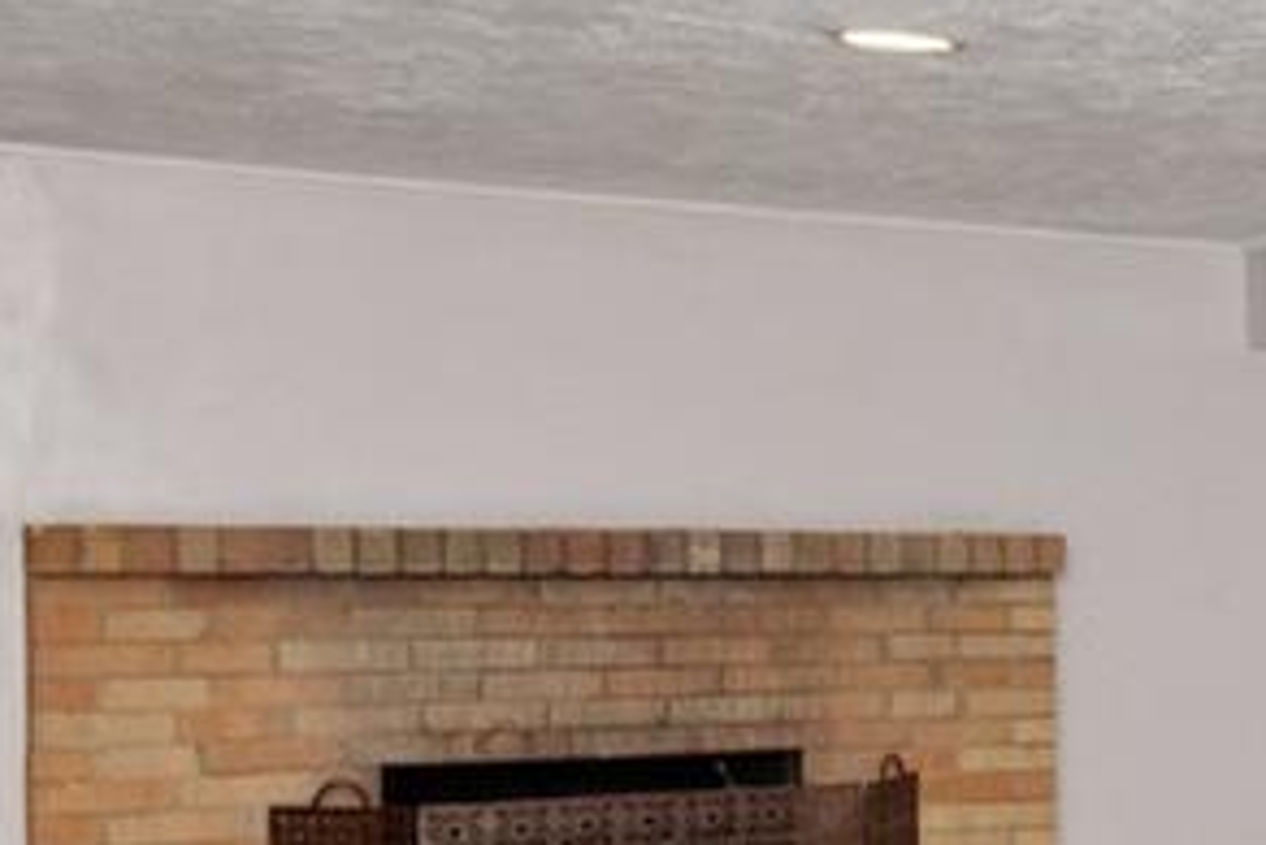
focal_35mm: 77
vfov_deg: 17.7
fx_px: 2709
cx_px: 2653
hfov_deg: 17.3
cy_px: 563
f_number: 5.6
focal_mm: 15
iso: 800
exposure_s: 1/160
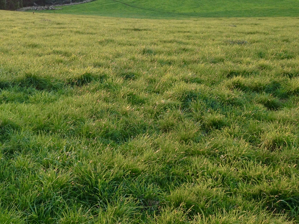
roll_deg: -1.8
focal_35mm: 57
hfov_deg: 33.0
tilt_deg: -15.4
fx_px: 492
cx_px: 70
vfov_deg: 25.0
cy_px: 32
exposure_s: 1/120
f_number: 2.4
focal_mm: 4.12
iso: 80
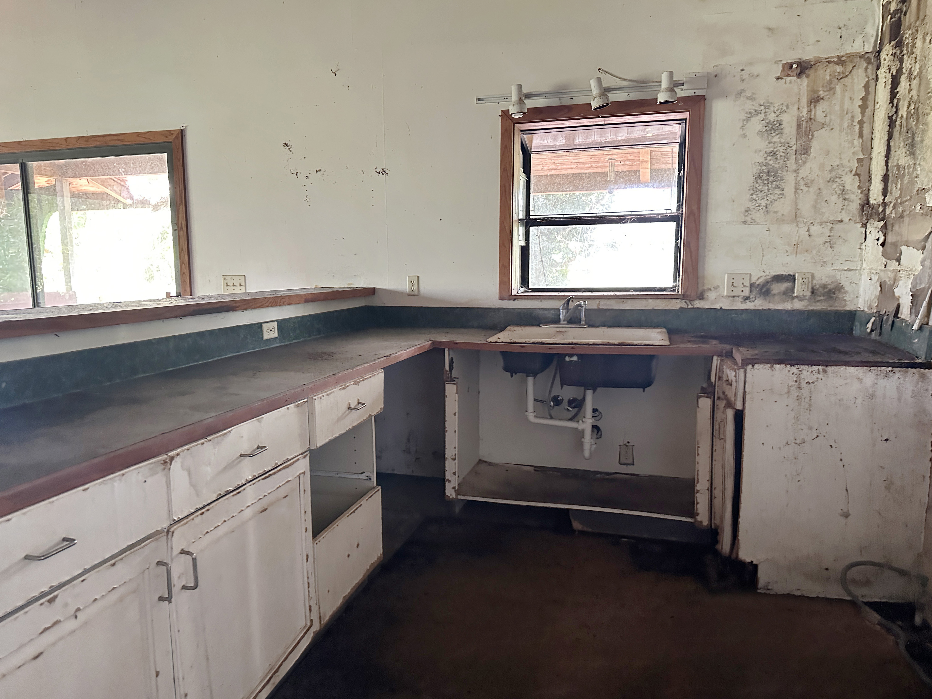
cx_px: 466
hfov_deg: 71.6
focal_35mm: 24
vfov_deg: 56.8
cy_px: 350
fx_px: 646
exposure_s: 1/60
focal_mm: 6.86
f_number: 1.78
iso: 800
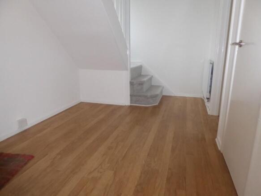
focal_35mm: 24
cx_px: 130
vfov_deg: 56.8
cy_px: 98
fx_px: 181
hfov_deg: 71.6
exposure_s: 1/60
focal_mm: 4.3
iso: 800
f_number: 3.3
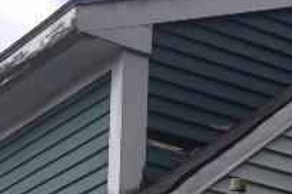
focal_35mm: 183
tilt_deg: +6.7
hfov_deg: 11.0
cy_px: 446
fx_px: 1484
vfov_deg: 7.1
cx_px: 366
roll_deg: +0.3
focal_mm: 4.28
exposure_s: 1/1004
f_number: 2.4
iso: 50
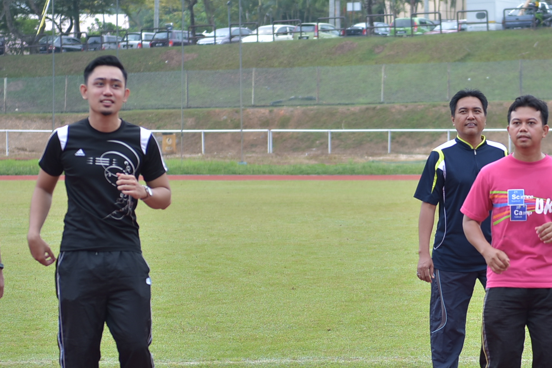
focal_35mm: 197
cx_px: 448
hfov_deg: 10.4
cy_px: 184
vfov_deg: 7.0
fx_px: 3020
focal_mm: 70
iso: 100
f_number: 2.8
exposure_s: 1/200
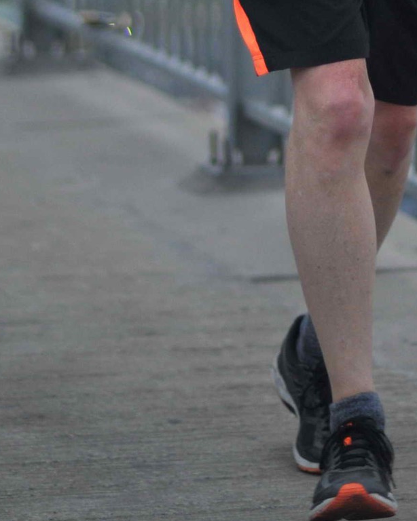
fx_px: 4815
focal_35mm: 312
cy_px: -284
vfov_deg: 6.1
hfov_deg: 5.0
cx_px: 371
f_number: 1.8
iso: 800
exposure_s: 1/500
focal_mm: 85
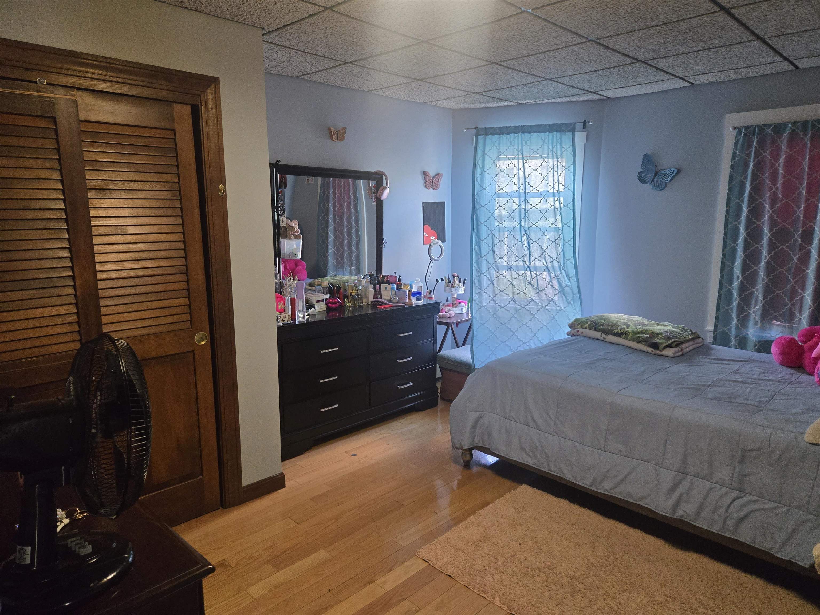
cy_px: 308
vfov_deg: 58.9
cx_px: 410
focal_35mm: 23
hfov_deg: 73.9
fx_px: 545
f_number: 1.8
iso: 800
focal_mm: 5.4
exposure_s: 1/120
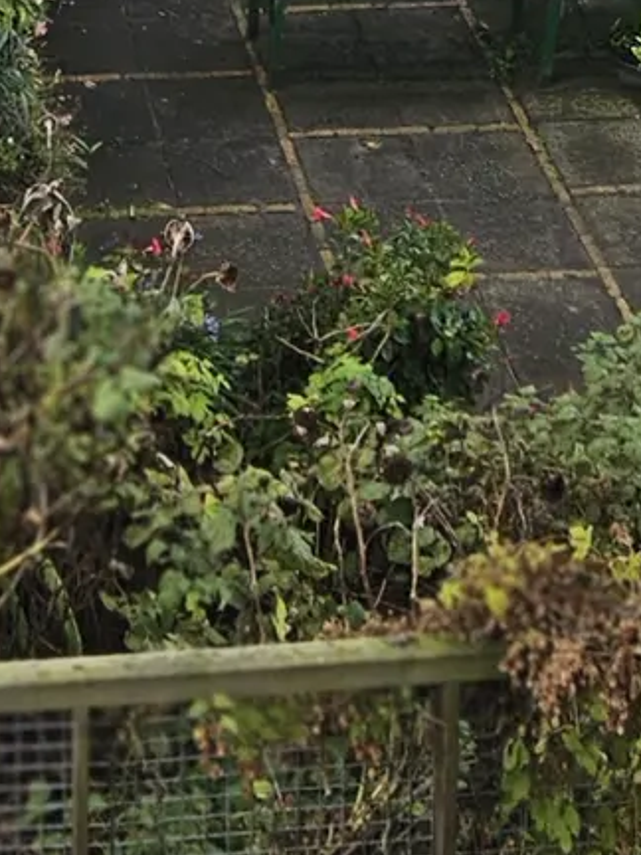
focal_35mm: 109
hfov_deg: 13.4
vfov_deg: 15.5
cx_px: 24
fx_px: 2691
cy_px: -673
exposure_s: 1/279
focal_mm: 5.4
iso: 25
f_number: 1.8
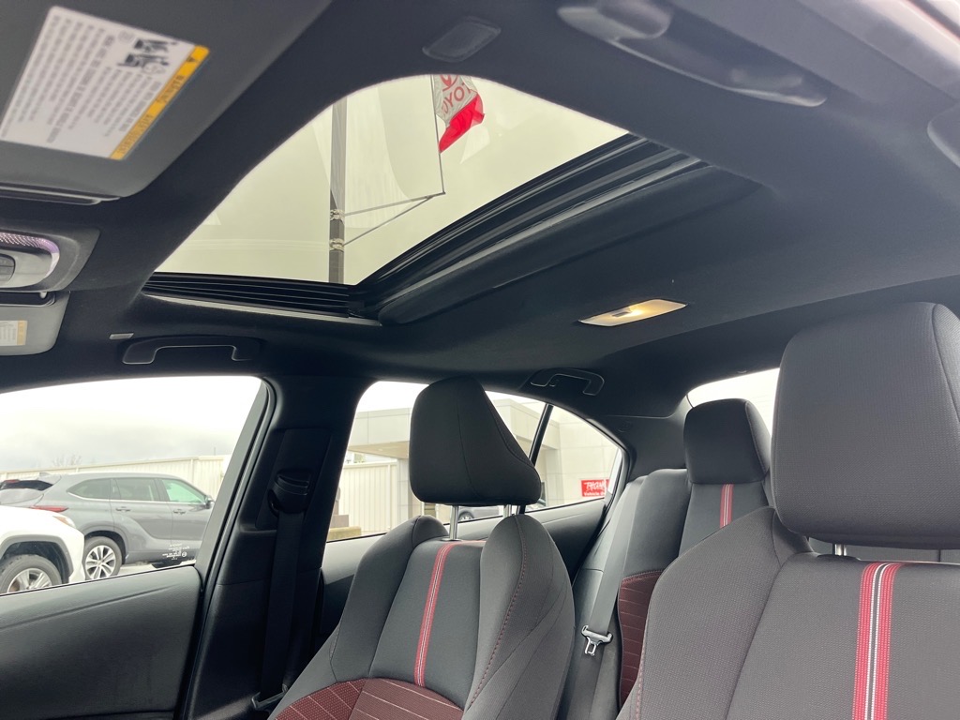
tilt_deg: +13.7
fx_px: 721
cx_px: 480
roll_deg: +1.6
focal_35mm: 26
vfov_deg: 53.1
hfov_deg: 67.3
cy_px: 360
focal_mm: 5.1
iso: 100
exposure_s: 1/121
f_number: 1.6
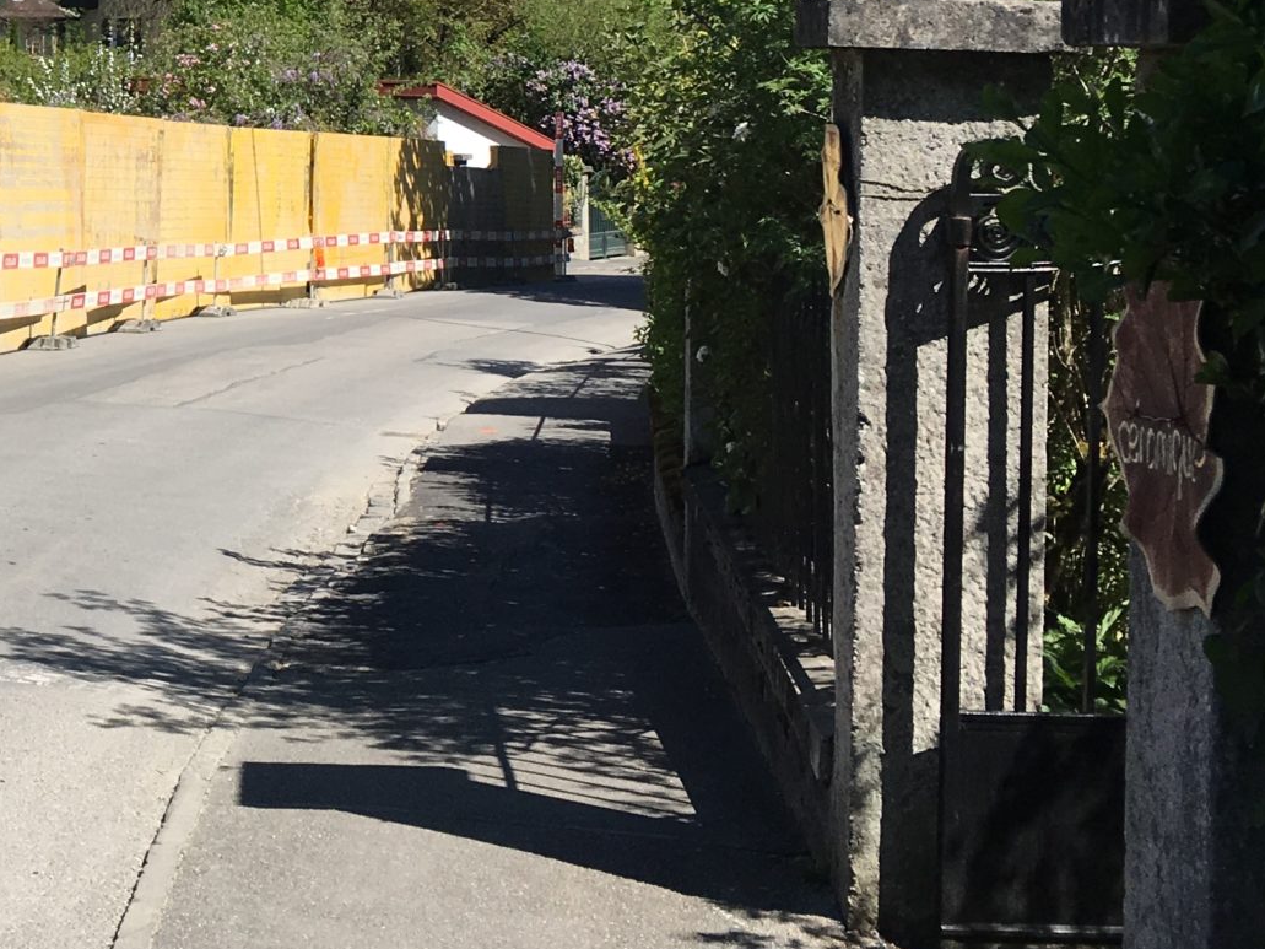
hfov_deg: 25.1
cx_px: -141
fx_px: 2631
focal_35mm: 72
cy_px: -74
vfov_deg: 19.6
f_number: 2.2
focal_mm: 4.15
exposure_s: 1/1570
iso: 25
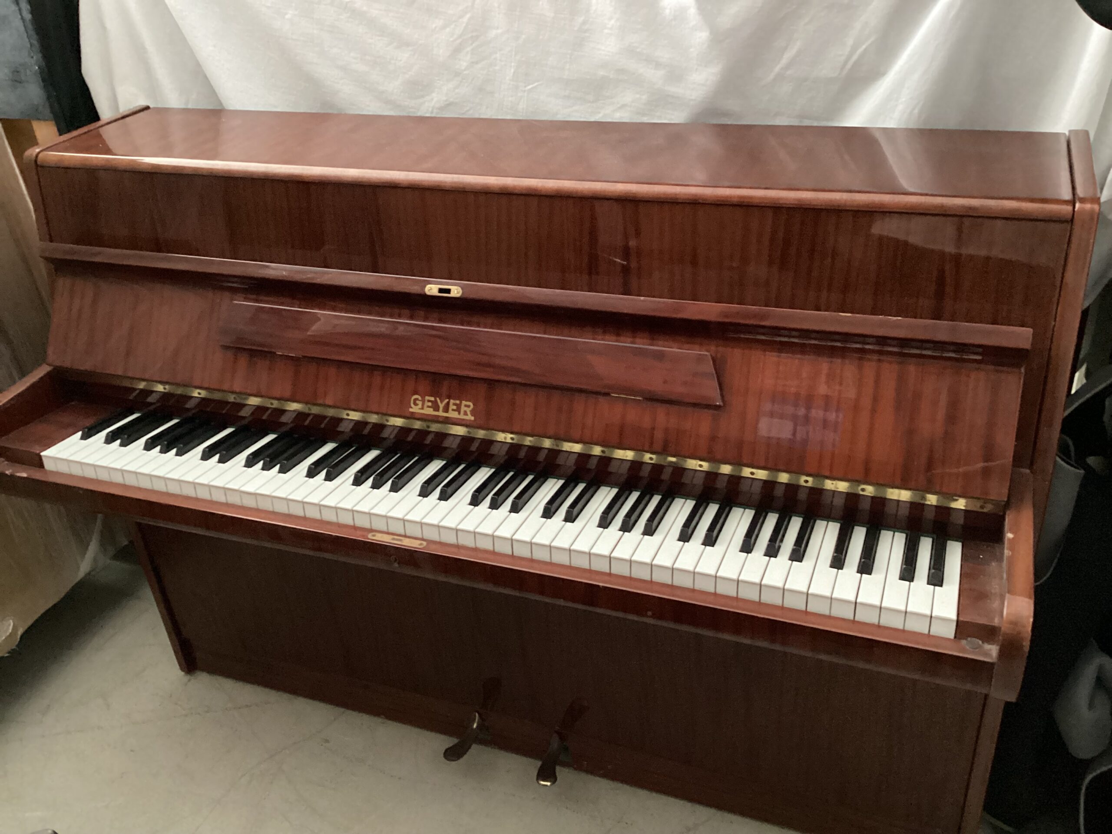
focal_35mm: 31
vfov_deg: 45.4
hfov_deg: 58.4
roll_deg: +4.0
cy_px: 417
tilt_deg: -30.6
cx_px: 556
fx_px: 996
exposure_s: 1/25
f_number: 2.4
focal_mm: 3.3
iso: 500
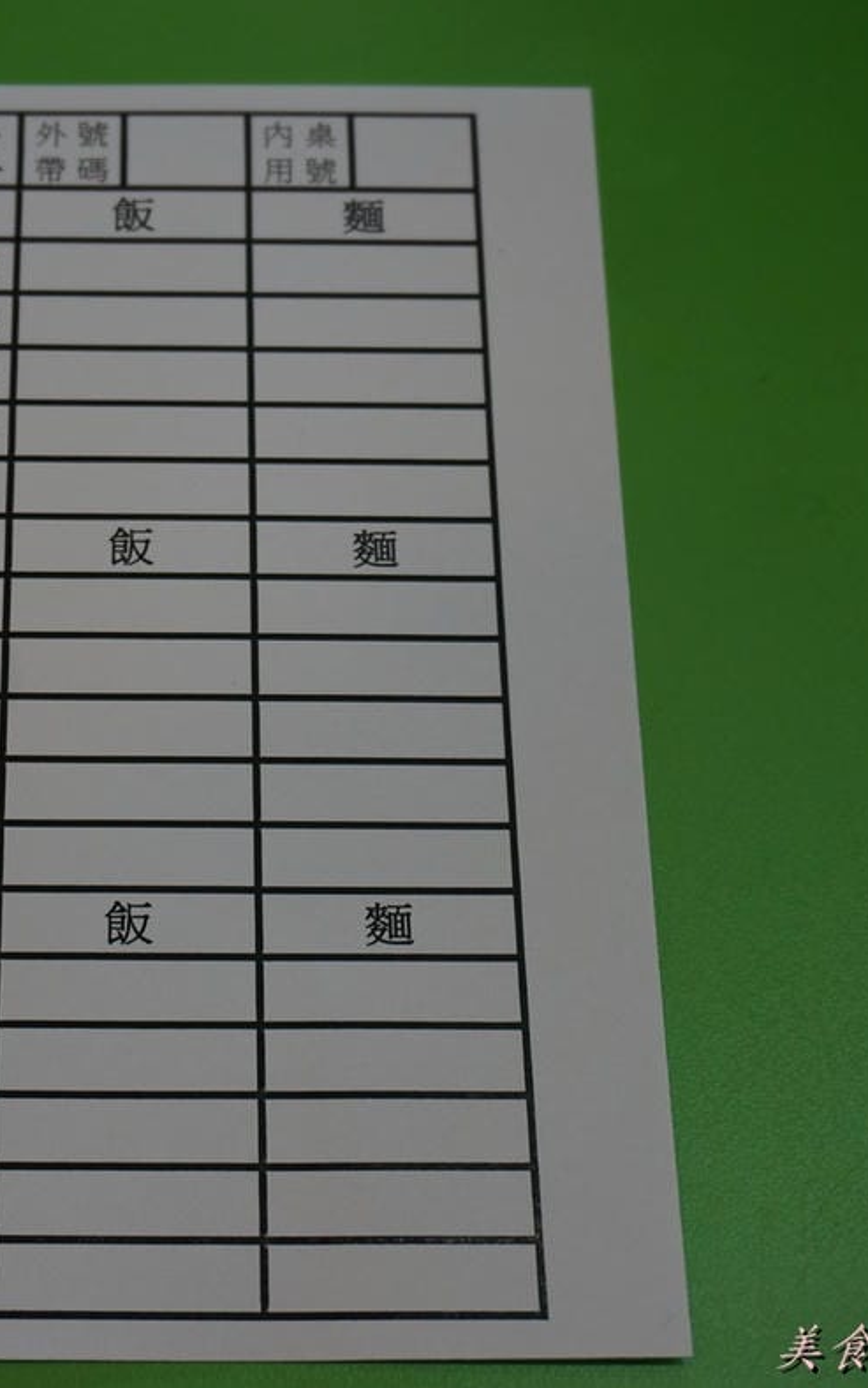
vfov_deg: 32.6
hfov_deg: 20.5
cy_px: 687
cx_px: 202
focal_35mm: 63
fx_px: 2374
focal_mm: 27
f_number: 4.5
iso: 250
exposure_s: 1/60
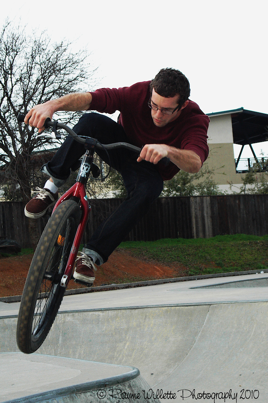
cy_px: 202
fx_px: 1040
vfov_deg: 21.9
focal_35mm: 93
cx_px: 134
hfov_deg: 14.7
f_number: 9.5
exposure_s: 1/500
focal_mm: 62
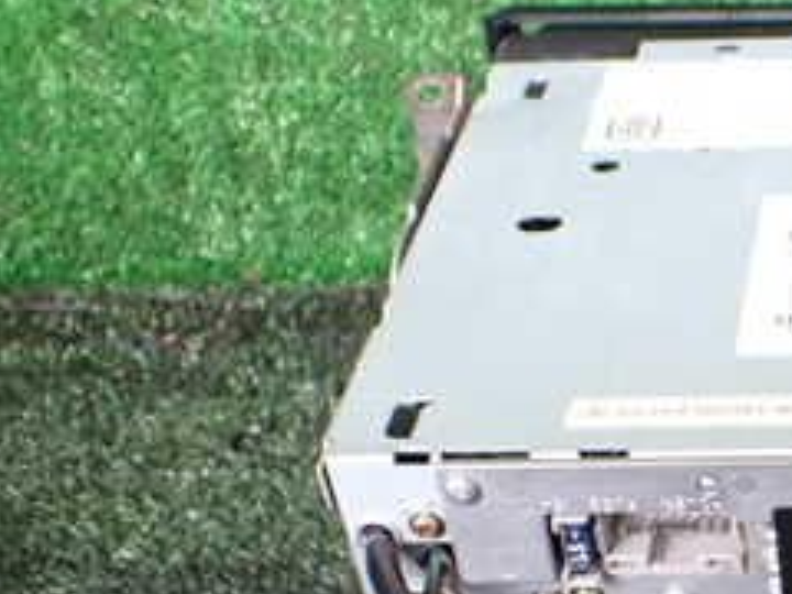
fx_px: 1716
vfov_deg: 19.2
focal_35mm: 75
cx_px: 881
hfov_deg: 24.2
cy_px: 578
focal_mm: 5.4
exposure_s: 1/60
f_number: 2.3
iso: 800
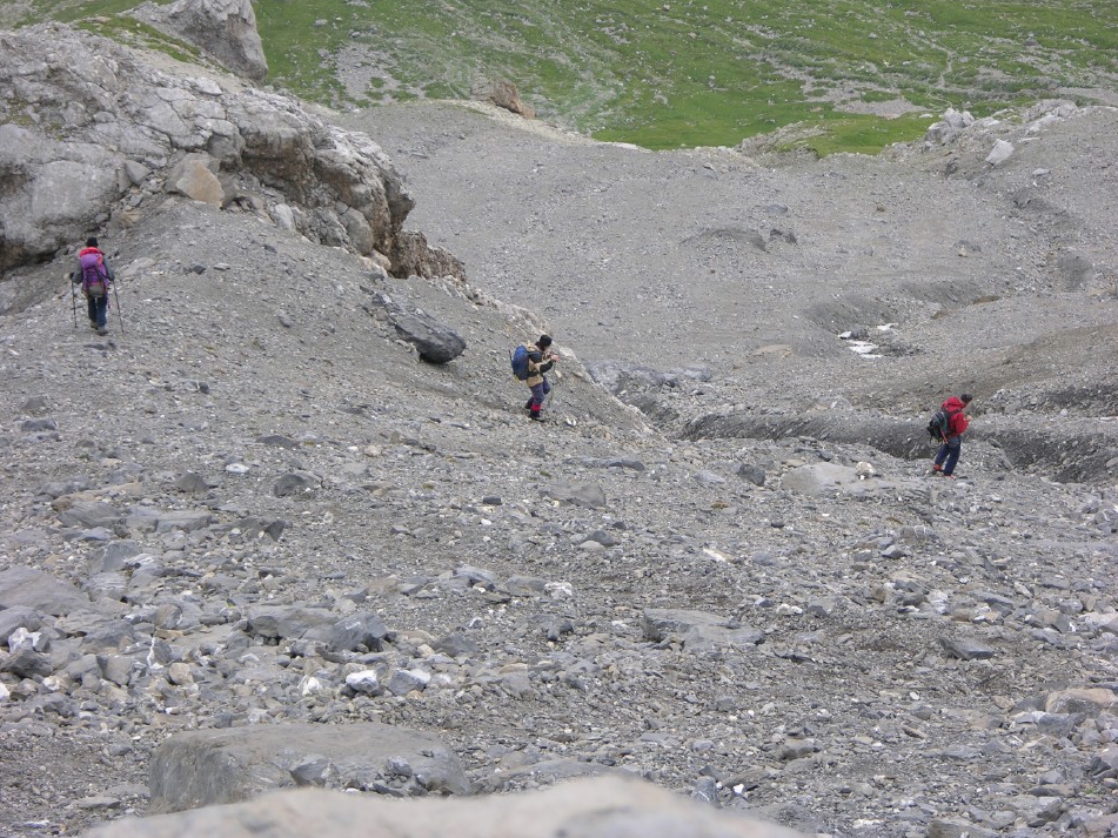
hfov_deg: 14.1
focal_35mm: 140
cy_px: 389
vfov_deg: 10.6
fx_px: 4521
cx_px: 560
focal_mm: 31.9
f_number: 3.8
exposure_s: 1/89.7
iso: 50
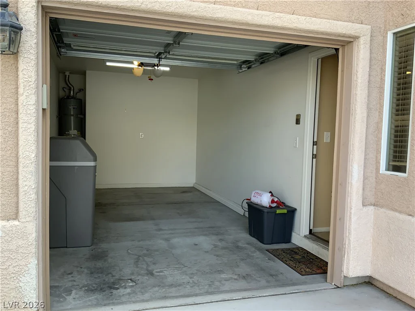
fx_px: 348
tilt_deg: -1.7
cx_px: 208
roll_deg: -0.1
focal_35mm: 29
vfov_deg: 48.2
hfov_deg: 61.7
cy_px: 156
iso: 16
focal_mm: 3
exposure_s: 1/223
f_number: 1.8
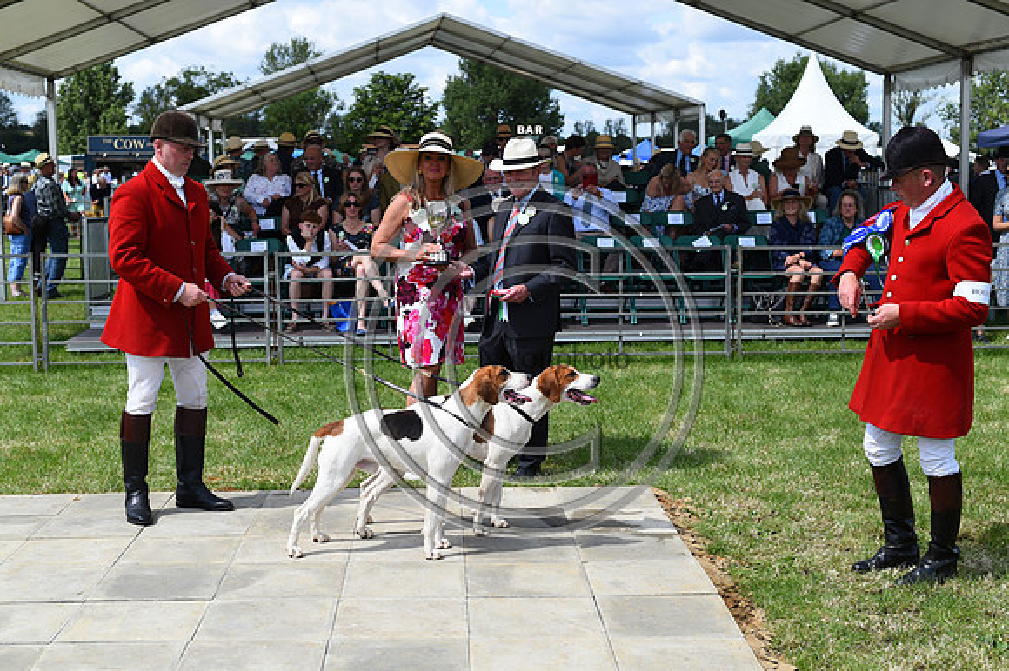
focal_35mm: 50
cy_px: 336
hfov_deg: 39.6
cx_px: 504
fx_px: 1401
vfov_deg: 27.0
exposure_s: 1/1250
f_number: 7.1
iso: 320
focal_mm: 50
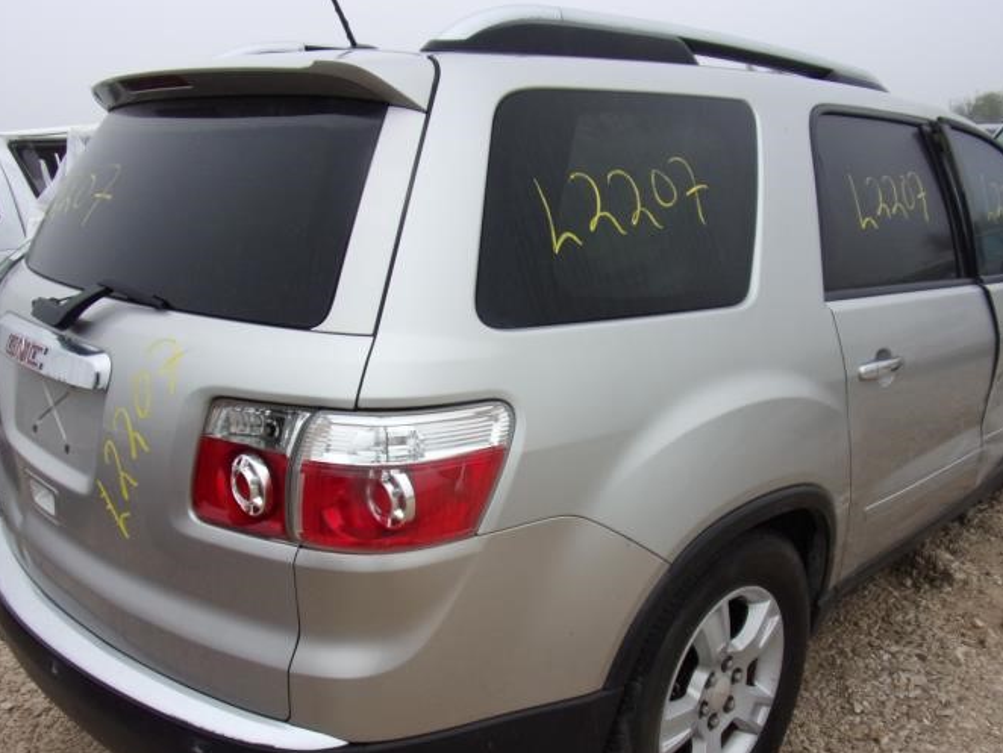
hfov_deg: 61.5
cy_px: 448
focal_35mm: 29
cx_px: 551
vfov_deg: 48.0
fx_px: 841
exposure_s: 1/220
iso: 80
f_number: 3.3
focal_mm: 4.3
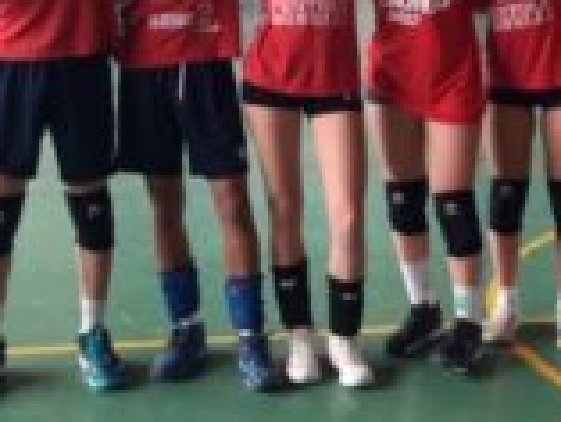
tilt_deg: -6.7
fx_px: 1281
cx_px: 497
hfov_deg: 24.1
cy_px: 64
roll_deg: -2.4
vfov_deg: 18.5
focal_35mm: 79
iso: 80
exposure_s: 1/33
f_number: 2.4
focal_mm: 3.3
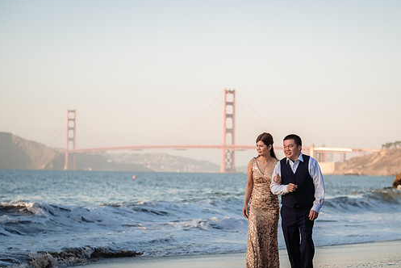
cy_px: 144
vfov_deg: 14.0
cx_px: 217
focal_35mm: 98
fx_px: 1092
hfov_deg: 20.8
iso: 160
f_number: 2.2
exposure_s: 1/640
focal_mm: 56
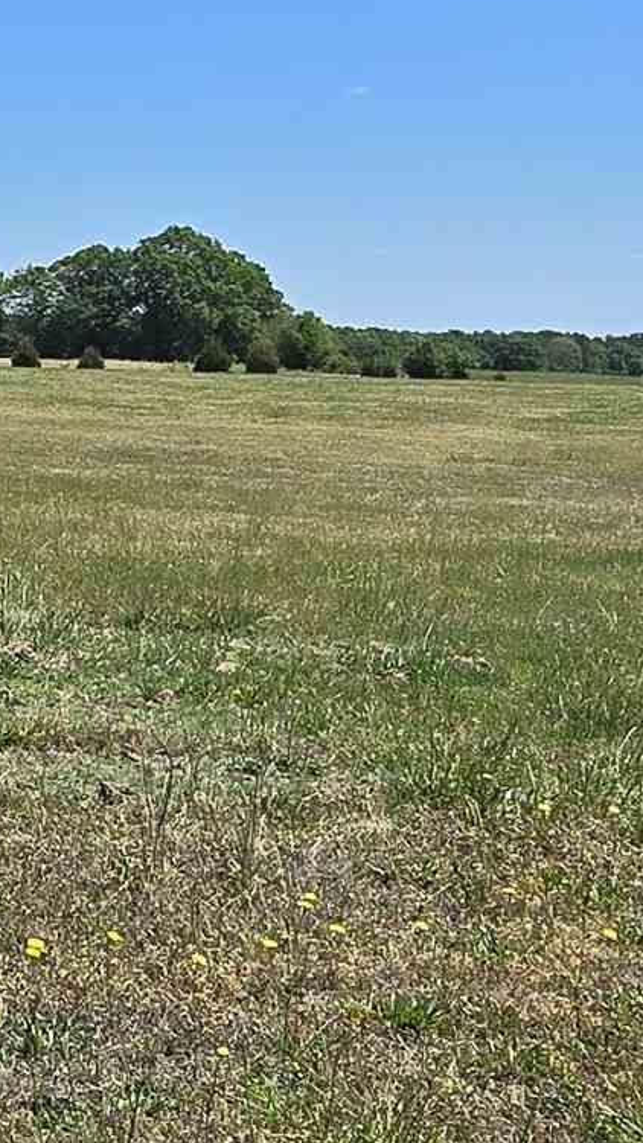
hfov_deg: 18.8
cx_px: -259
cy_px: 367
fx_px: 1758
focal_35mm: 58
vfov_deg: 35.6
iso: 50
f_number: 2.2
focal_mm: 2.2
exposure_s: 1/2828
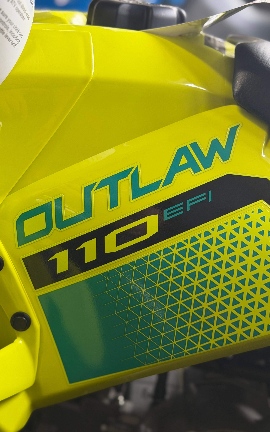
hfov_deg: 25.3
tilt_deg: -22.7
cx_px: 127
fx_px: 601
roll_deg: -5.5
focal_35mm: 51
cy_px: 216
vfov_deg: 39.6
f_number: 1.78
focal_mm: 6.76
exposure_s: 1/60
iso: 160
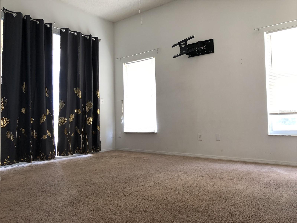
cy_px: 112
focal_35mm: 28
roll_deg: +1.6
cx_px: 148
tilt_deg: +2.9
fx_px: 240
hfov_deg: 63.4
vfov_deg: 49.7
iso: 32
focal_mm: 4
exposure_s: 1/30
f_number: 1.8
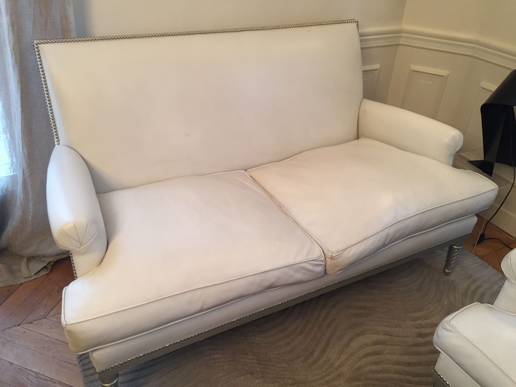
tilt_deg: -31.6
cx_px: 258
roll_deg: -2.9
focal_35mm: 29
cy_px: 194
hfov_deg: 61.7
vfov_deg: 48.2
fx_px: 432
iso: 125
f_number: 2.2
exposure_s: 1/33
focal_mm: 4.15
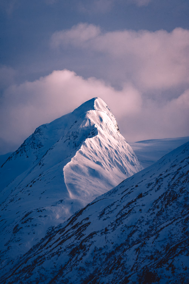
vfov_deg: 10.3
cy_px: 142
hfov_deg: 6.9
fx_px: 1575
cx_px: 94
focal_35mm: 200
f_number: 22
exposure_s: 1/80
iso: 100
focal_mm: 200
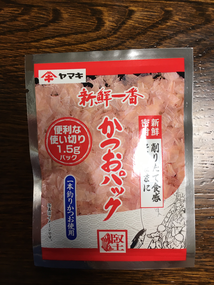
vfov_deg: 61.7
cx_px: 107
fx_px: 239
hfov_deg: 48.2
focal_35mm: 29
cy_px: 142
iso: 50
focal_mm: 4.15
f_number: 2.2
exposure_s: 1/30
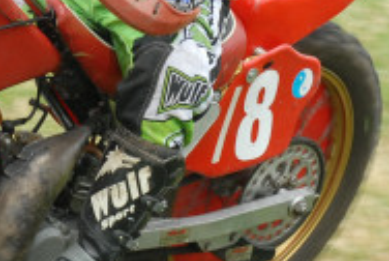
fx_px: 8616
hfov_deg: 2.6
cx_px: 89
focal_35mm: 796
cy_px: -4
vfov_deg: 1.7
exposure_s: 1/320
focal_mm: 125
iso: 400
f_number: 9
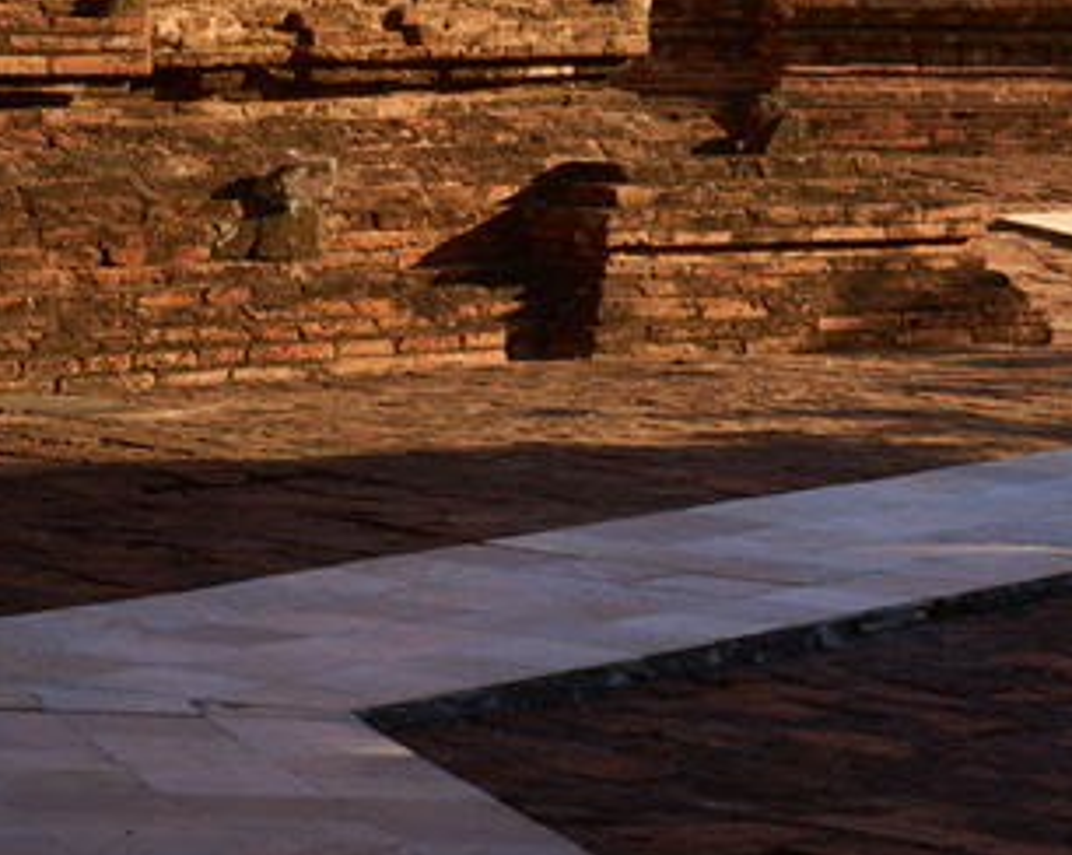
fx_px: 6813
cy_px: 219
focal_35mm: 215
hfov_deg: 9.0
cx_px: 820
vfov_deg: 7.2
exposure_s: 1/500
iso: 200
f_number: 8
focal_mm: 100
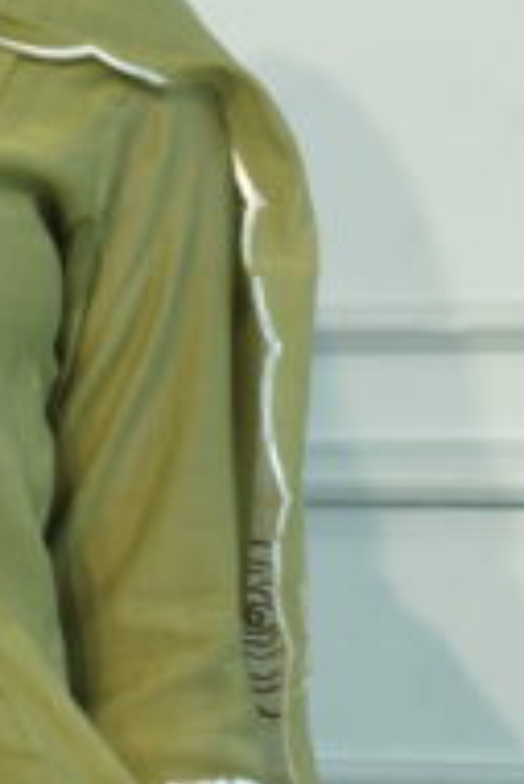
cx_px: -330
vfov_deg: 10.8
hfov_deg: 7.1
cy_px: 747
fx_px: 4119
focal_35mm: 189
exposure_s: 1/100
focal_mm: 40
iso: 160
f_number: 4
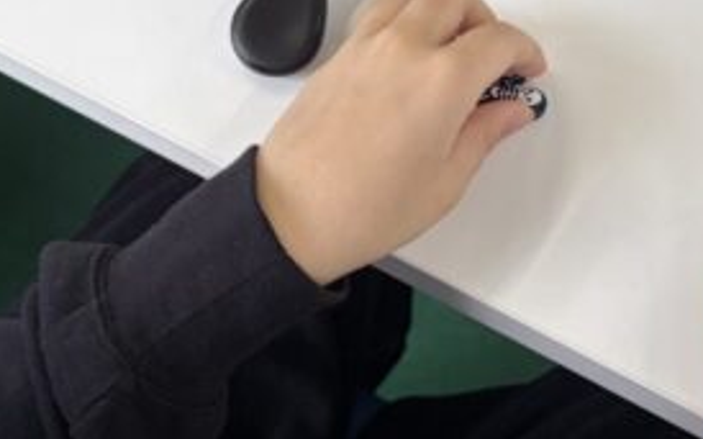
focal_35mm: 103
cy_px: 200
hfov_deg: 20.2
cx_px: 316
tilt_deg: -60.7
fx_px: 1973
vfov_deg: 12.7
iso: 32
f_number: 1.6
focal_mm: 5.96
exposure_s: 1/122
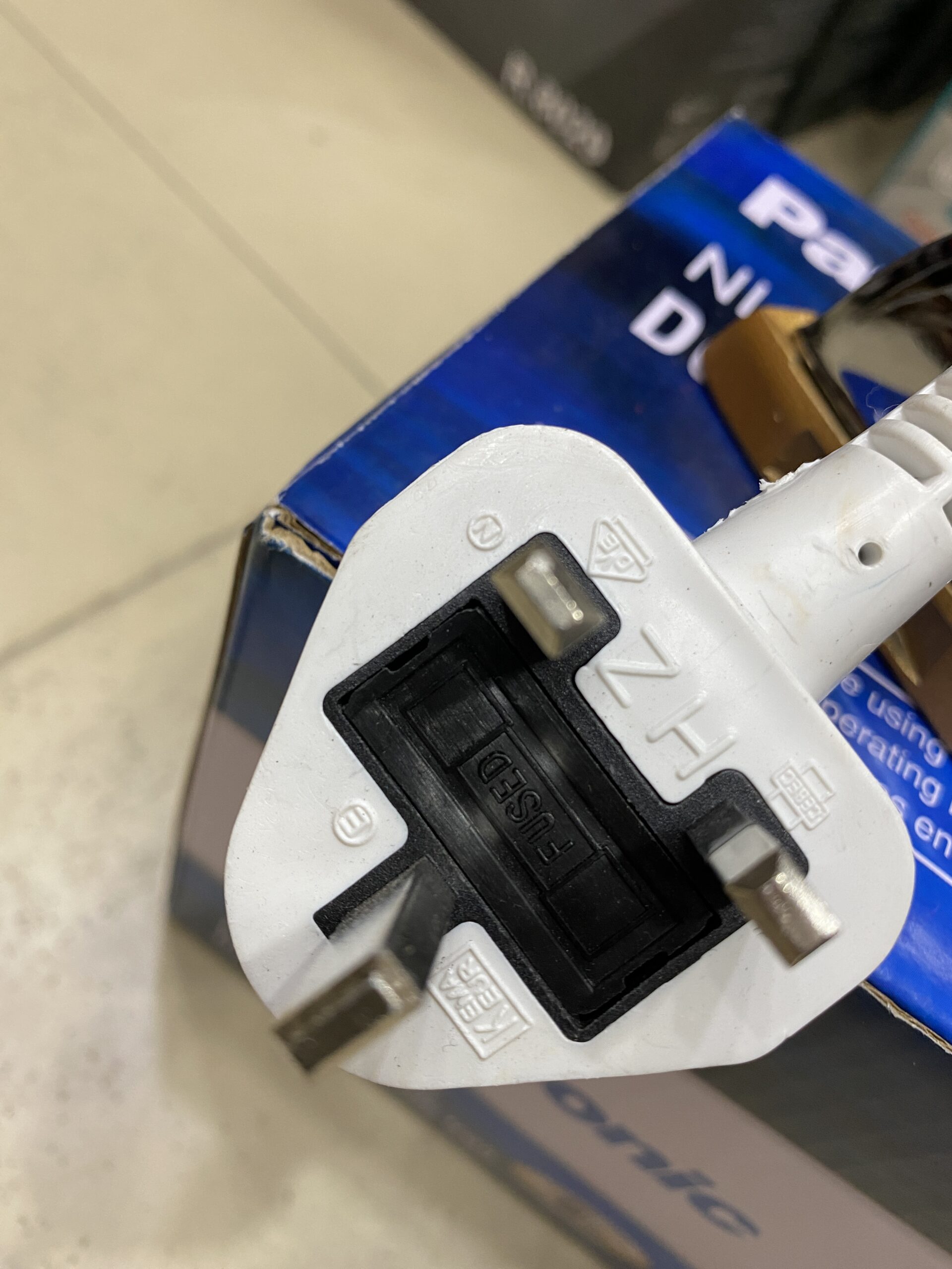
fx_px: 917
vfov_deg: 69.4
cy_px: 634
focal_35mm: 25
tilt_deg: -51.7
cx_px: 476
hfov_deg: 54.9
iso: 100
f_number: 1.8
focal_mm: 4.25
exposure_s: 1/50
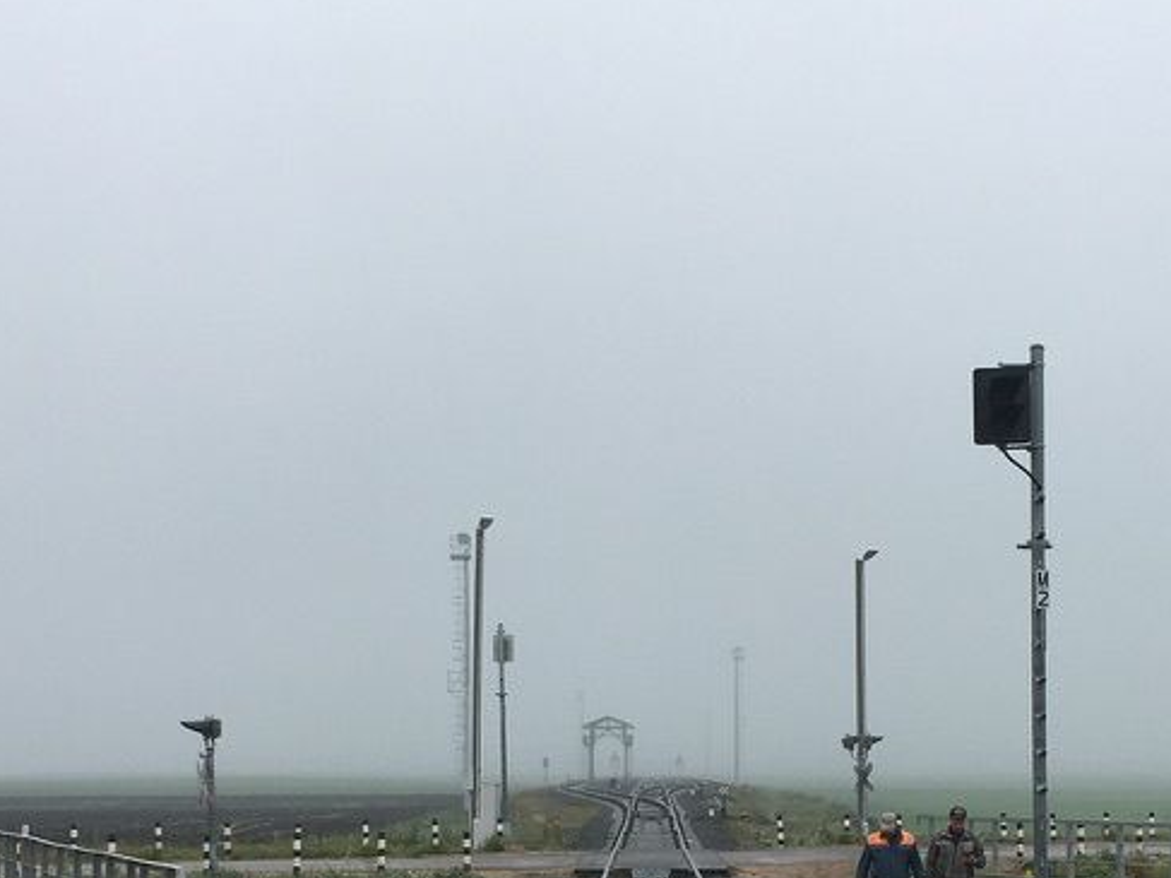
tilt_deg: +1.8
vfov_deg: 23.6
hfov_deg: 31.6
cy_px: 714
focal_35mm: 61
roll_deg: +0.8
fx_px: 2063
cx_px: 678
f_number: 2.2
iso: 25
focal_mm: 4.15
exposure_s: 1/538
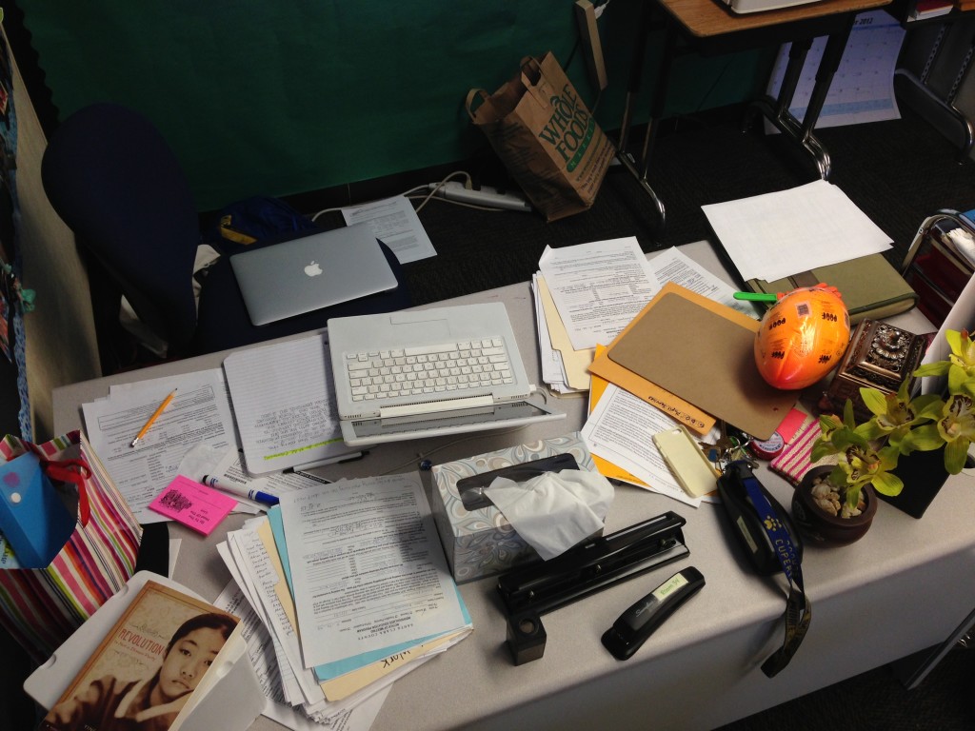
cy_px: 366
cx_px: 488
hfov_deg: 55.4
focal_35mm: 33
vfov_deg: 42.9
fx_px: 929
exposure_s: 1/60
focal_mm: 4.13
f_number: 2.4
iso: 64
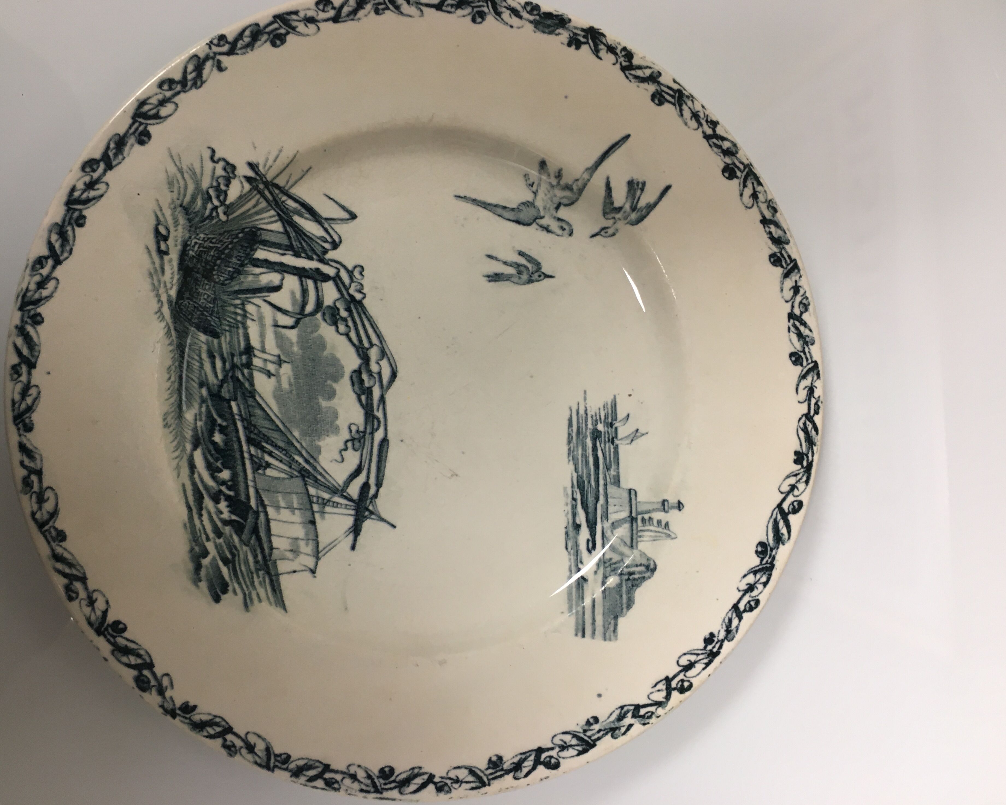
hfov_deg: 57.1
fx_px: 923
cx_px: 468
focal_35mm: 31
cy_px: 396
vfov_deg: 47.1
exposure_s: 1/33
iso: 64
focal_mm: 4.15
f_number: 2.2
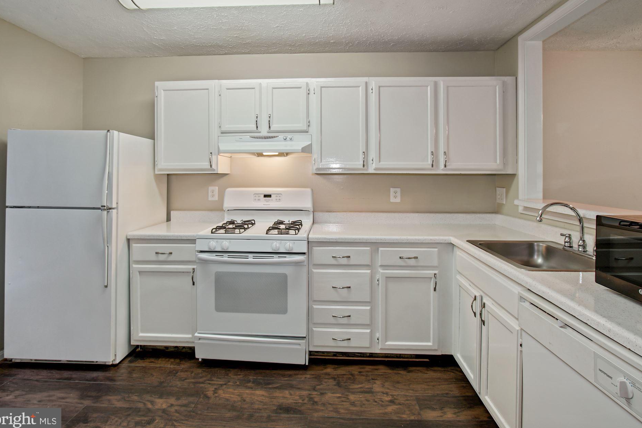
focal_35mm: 16
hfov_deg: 96.7
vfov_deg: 73.7
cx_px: 329
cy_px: 204
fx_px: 285
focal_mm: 10
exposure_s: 1/2.5
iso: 200
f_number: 8
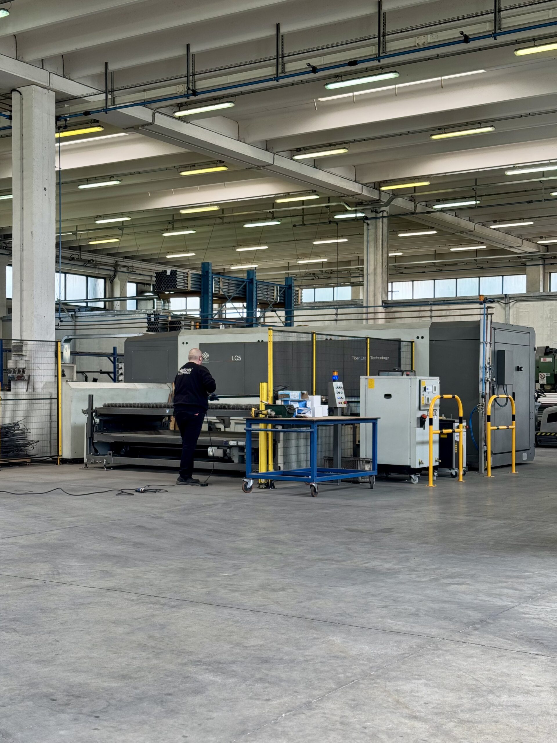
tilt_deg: +0.9
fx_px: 1030
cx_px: 278
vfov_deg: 39.7
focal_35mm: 48
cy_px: 372
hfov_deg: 30.3
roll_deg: -0.2
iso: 50
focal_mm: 6.76
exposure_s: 1/124
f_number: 1.78
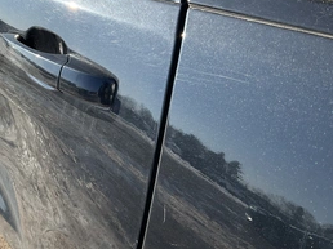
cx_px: 90
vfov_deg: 32.1
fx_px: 432
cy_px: 115
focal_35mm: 45
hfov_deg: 41.1
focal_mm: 3
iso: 25
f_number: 1.8
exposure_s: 1/997
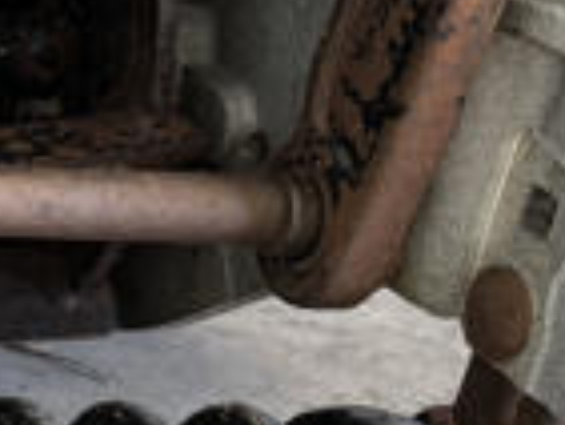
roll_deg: -2.0
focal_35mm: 136
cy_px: 208
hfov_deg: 11.1
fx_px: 2222
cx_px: -962
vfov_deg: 10.9
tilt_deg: -25.8
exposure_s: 1/120
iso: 200
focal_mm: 6.76
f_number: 1.78
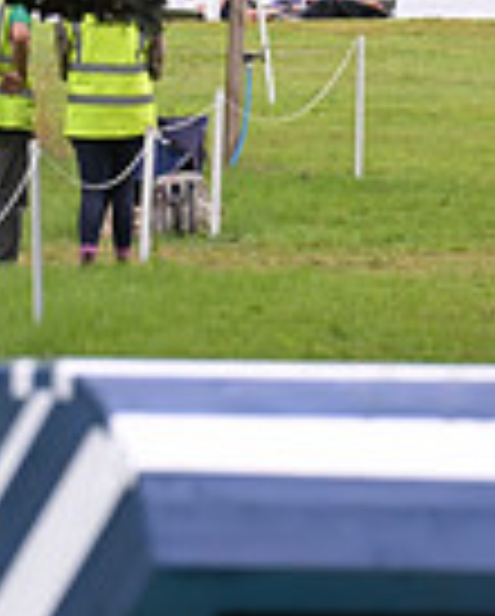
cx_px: 1058
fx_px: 21780
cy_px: -234
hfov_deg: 1.3
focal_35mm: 1192
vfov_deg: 1.6
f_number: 5.6
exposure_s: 1/1250
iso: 900
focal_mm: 200
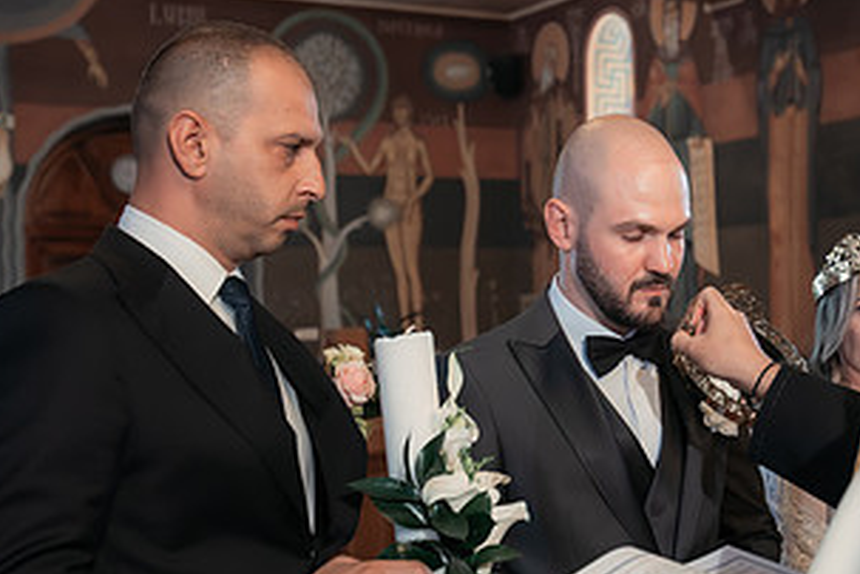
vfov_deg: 21.2
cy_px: 344
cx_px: 617
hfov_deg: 31.0
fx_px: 1529
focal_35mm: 64
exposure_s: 1/200
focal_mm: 30
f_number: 2.8
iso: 5600
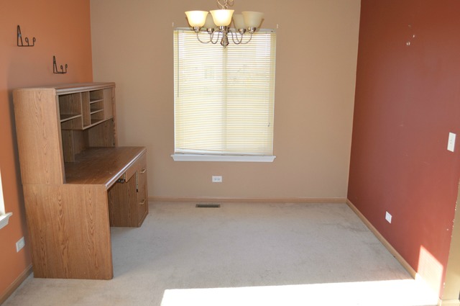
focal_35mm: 30
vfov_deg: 43.5
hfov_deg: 62.0
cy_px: 153
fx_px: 383
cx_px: 230
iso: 400
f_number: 4
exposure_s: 1/125
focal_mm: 20
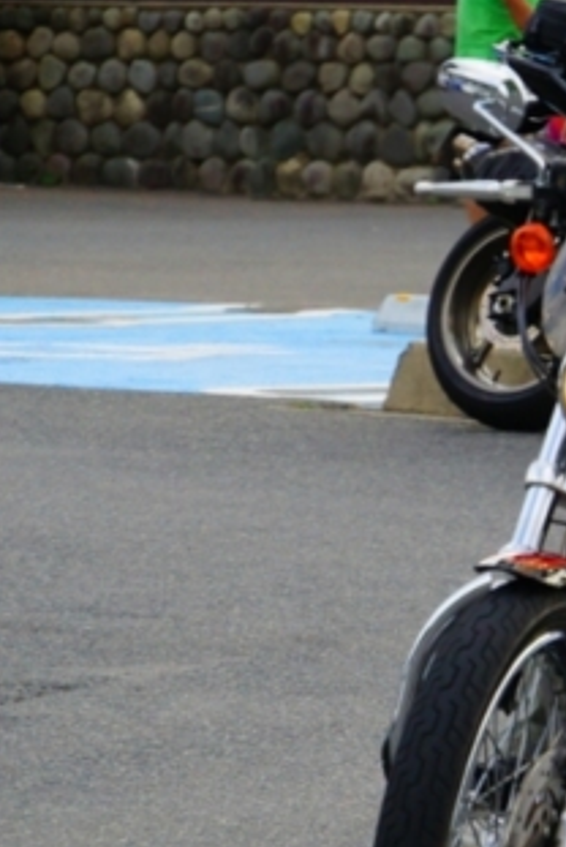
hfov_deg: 3.1
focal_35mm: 442
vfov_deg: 4.7
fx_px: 10400
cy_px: 447
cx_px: 819
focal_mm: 115
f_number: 5.6
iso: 800
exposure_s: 1/1000
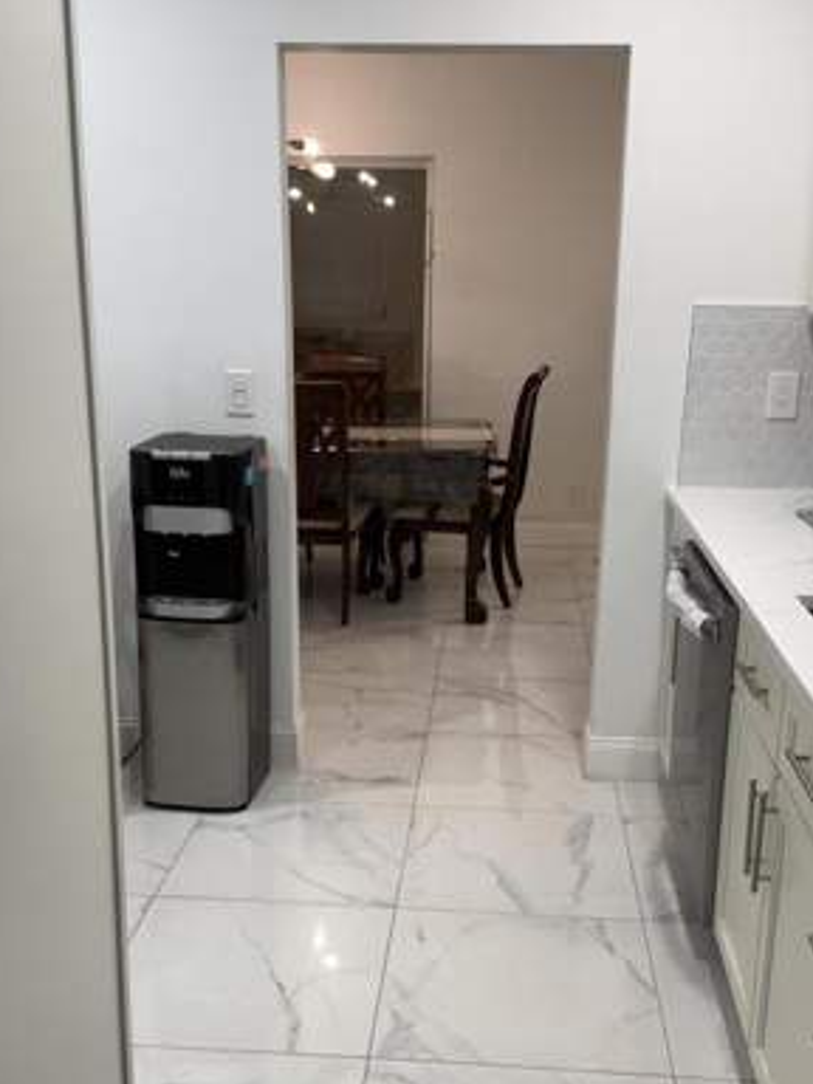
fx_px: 1253
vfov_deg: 46.7
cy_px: 621
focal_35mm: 40
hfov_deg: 36.0
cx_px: 409
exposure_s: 1/120
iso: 100
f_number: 1.78
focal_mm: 6.76
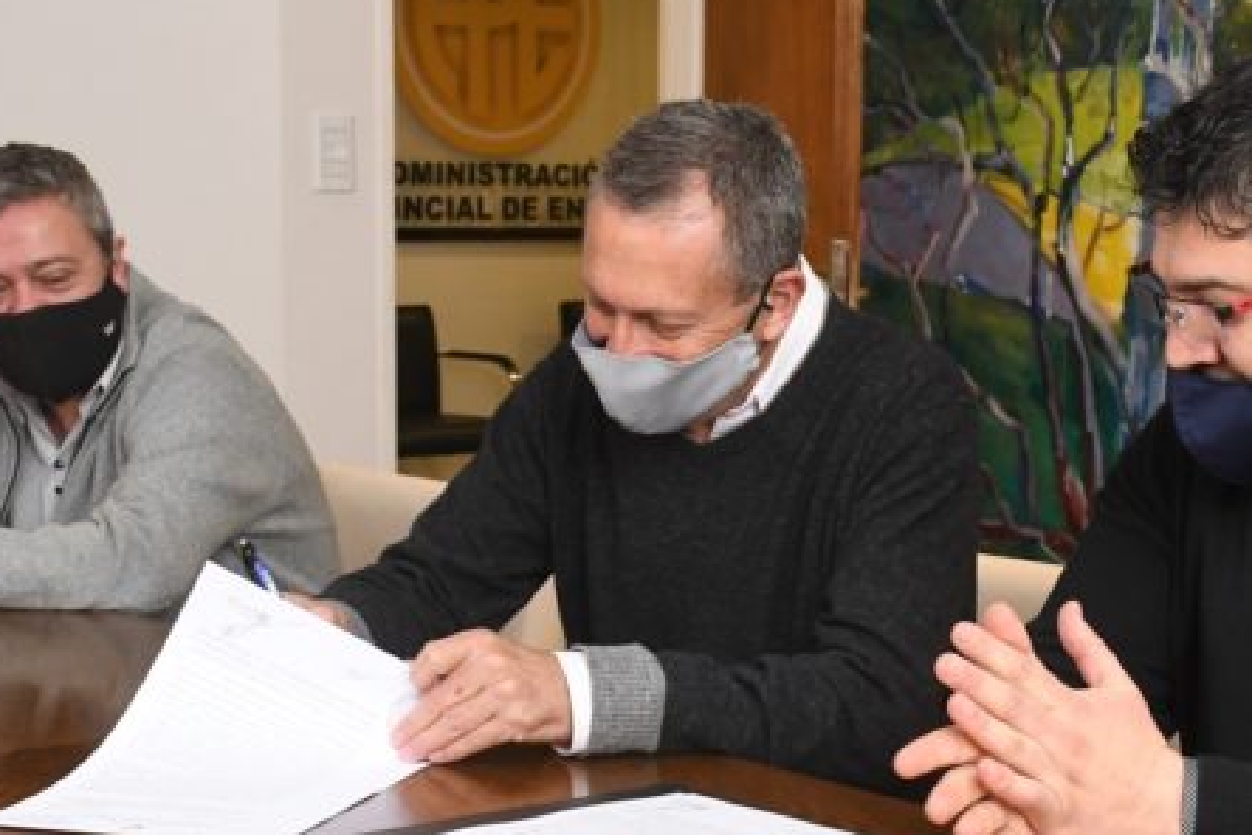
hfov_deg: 24.4
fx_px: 2886
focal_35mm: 83
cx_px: 815
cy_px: 522
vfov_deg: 16.4
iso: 3200
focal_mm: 32
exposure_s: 1/200
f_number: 8
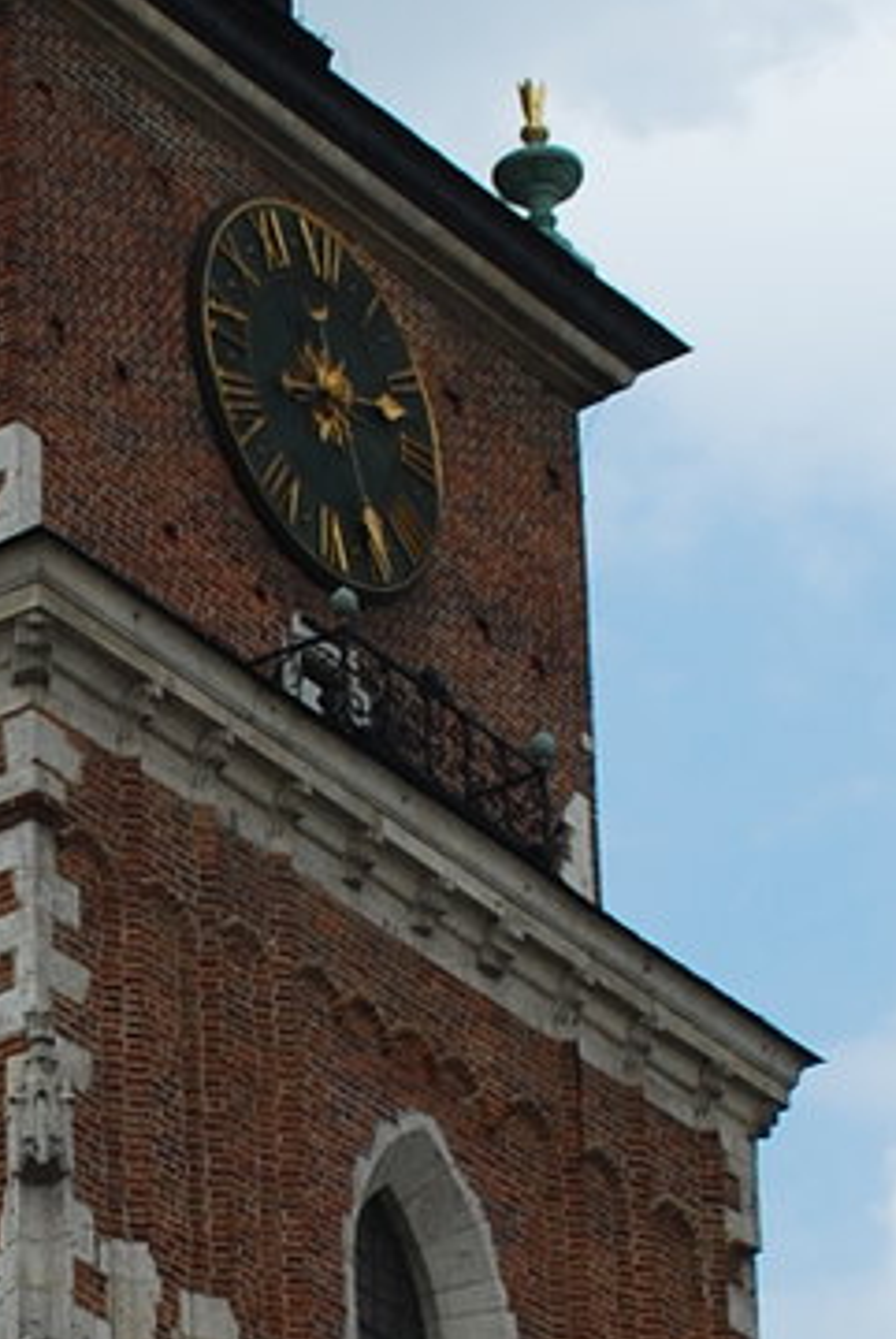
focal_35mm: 194
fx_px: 7221
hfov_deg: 7.1
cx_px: -134
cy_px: 943
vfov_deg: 10.6
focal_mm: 26
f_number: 5
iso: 100
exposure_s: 1/400
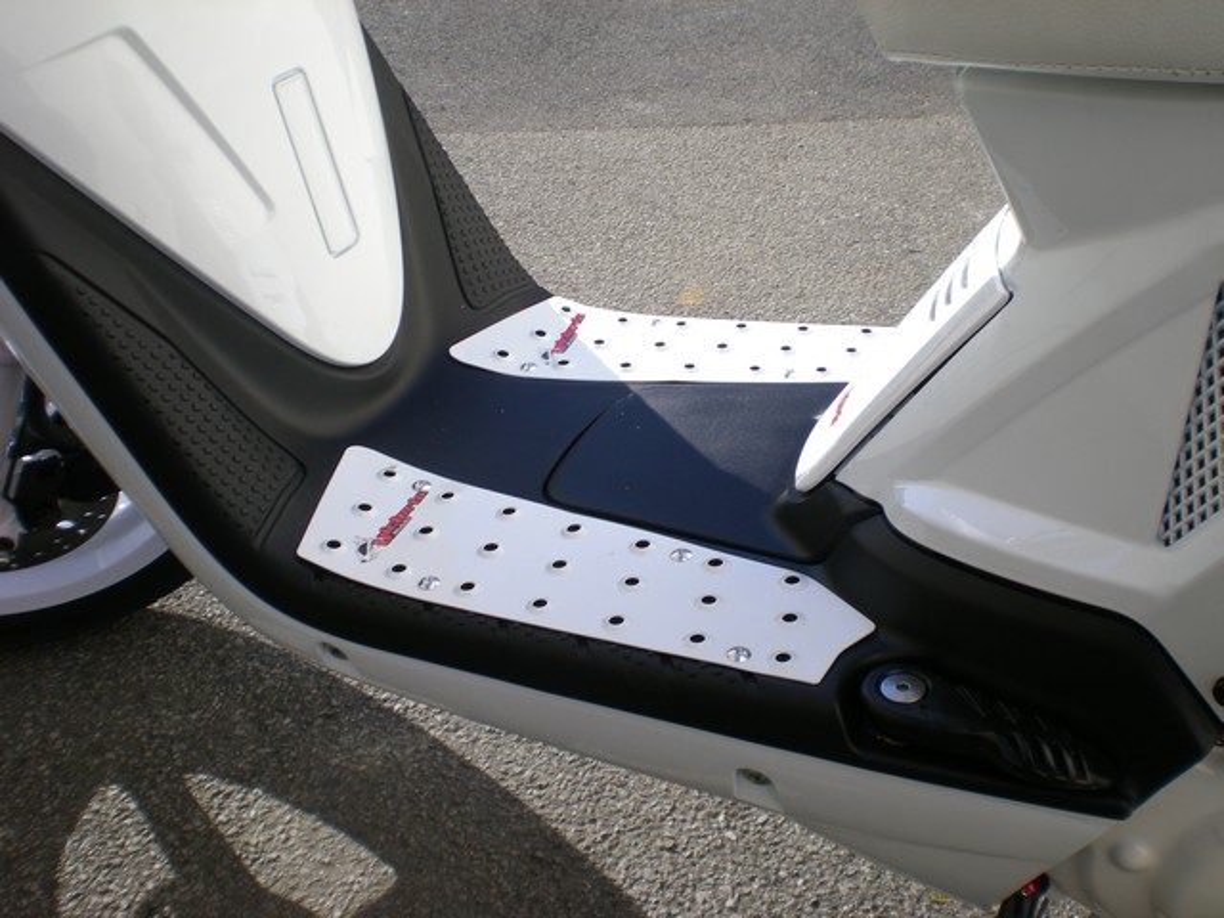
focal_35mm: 38
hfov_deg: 49.0
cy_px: 459
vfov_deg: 37.7
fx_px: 1344
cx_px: 612
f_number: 4.6
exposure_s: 1/306
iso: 50
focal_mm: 6.3
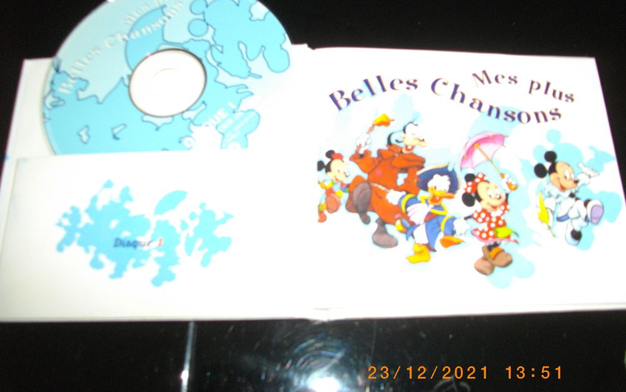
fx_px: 580
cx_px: 313
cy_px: 188
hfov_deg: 56.7
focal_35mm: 34
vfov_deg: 37.3
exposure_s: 1/50
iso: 200
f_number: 2.9
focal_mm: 5.7
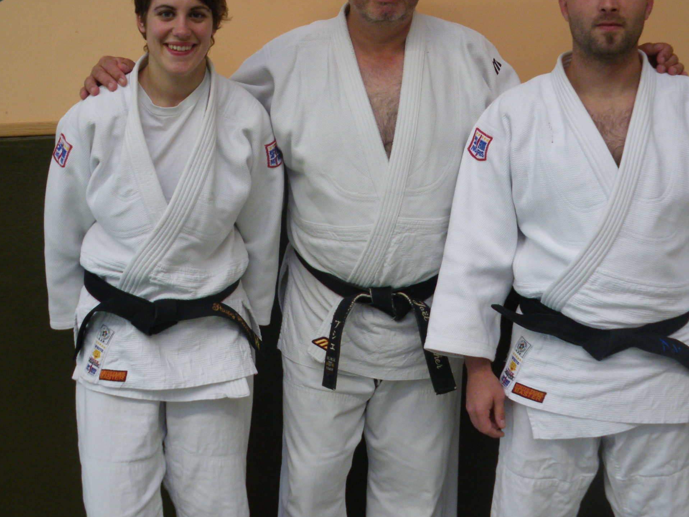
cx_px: 368
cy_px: 220
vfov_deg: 30.2
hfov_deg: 39.6
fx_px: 955
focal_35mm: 48
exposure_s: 1/50
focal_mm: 6.3
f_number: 3.5
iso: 250
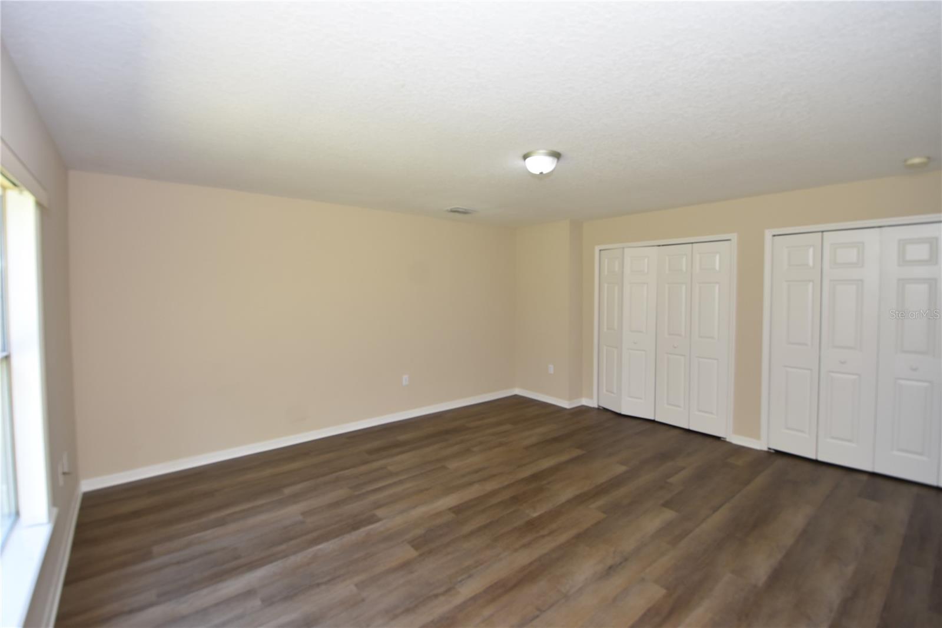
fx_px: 392
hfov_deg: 100.4
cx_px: 471
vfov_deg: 77.3
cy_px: 314
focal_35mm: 15
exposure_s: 1/60
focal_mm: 10
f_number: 4
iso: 220
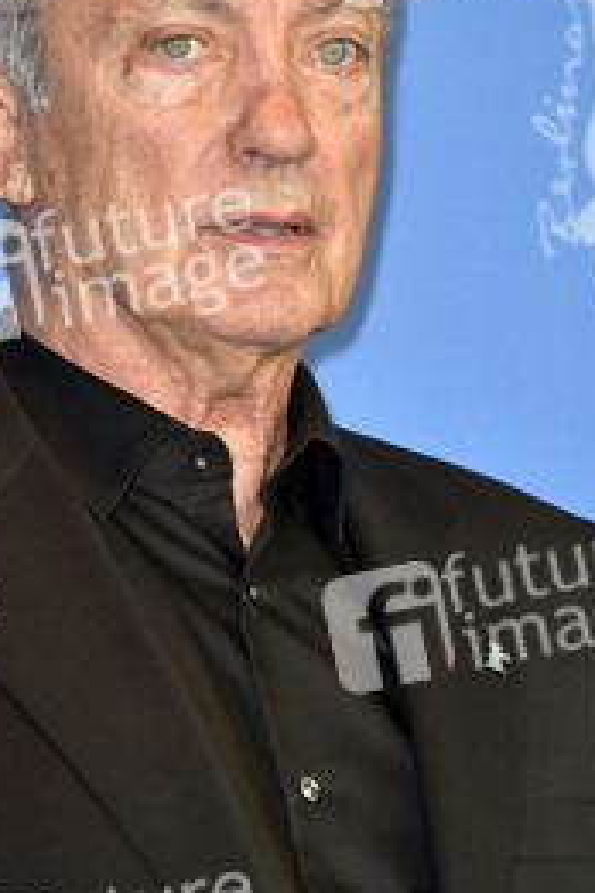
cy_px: 441
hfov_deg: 3.0
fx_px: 11378
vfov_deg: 4.5
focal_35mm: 459
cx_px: 188
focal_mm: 300
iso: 640
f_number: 5.6
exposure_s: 1/125
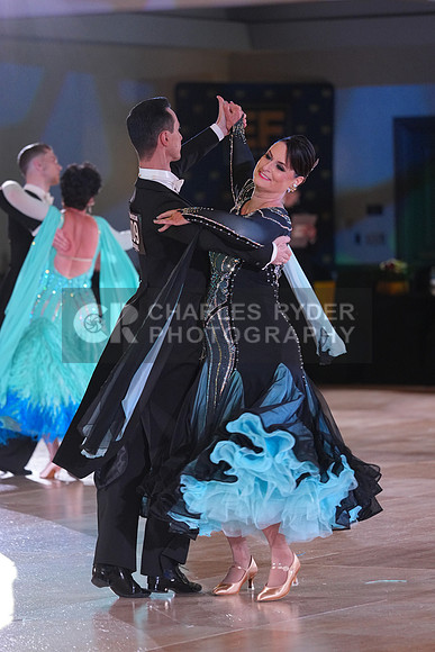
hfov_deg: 7.5
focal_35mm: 182
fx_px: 3297
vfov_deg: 11.3
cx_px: 218
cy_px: 326
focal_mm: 182
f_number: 4
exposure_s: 1/250
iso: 2500
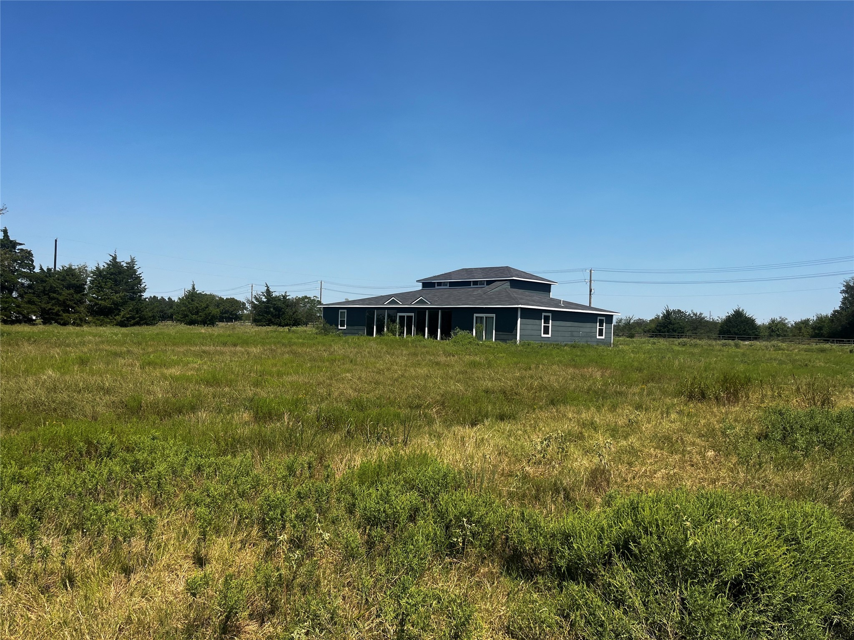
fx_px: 641
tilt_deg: -1.7
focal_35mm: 26
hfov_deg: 67.3
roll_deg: -1.4
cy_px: 320
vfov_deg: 53.1
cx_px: 427
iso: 50
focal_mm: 5.1
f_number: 1.6
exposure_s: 1/4149
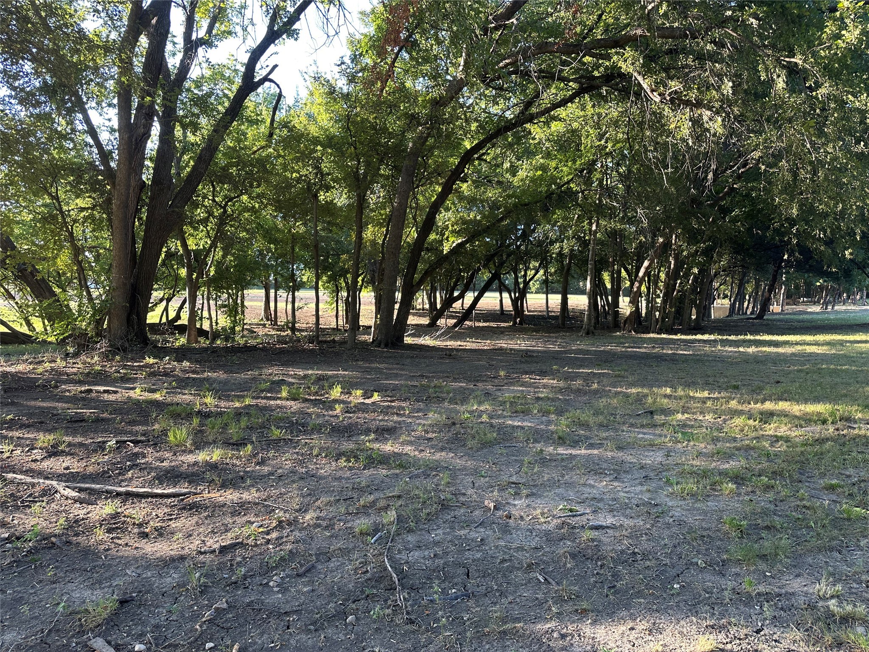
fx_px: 602
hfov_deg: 71.6
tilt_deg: +0.1
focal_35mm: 24
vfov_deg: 56.8
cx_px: 434
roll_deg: -2.3
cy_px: 326
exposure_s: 1/130
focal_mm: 6.86
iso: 64
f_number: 1.78
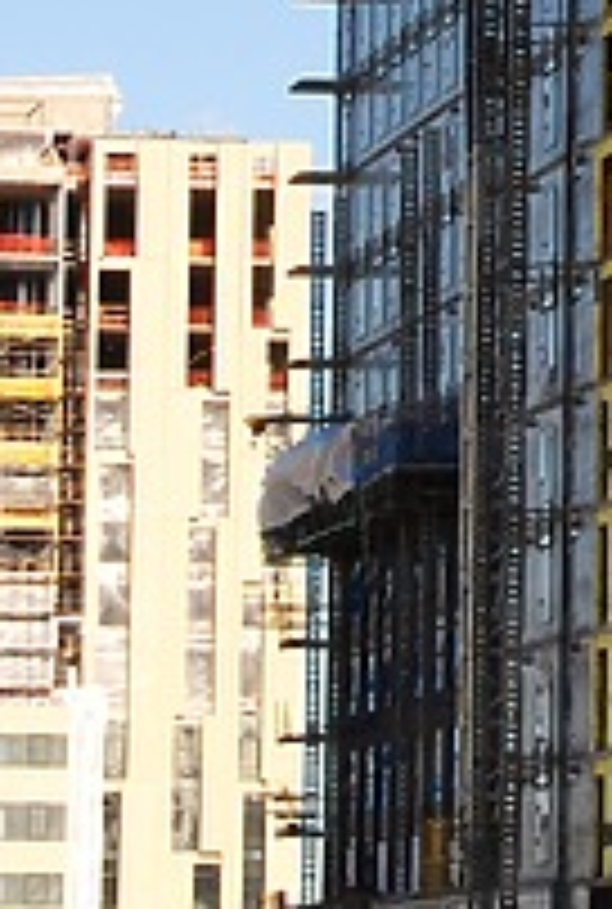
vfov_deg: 5.9
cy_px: -148
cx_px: 945
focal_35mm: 347
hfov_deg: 4.0
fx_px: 8788
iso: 140
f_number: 10
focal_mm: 52
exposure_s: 1/250
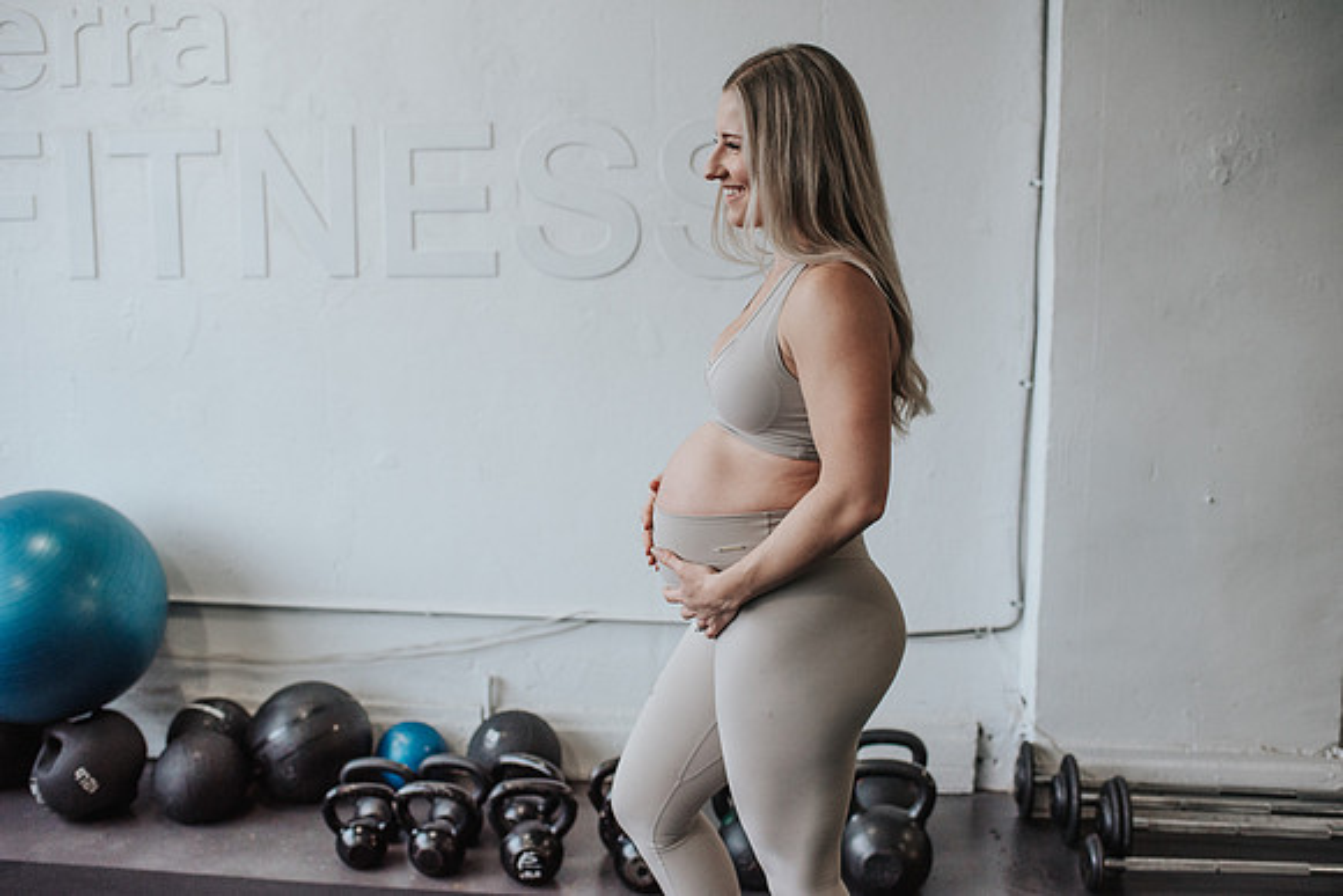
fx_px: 1330
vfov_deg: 37.2
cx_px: 672
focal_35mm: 36
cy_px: 448
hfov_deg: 53.6
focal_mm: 35
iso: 800
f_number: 3.2
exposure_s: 1/250
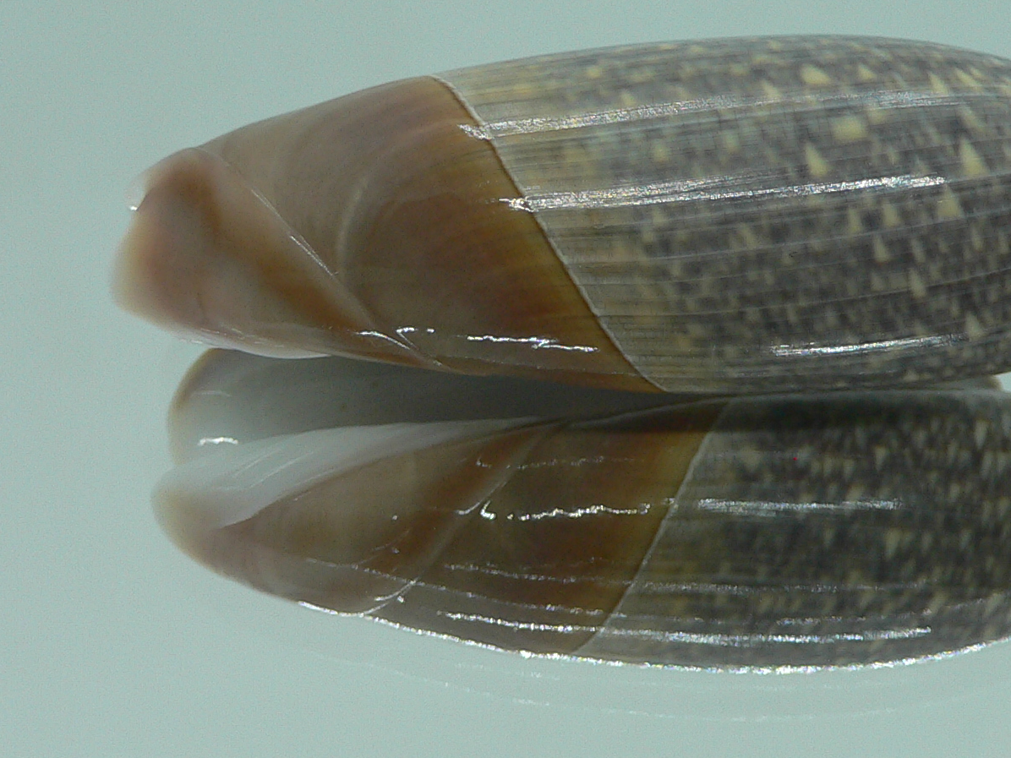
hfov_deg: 32.3
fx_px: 1723
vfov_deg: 24.8
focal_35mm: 59
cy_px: 333
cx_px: 700
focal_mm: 4.6
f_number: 2.8
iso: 80
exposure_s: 1/60
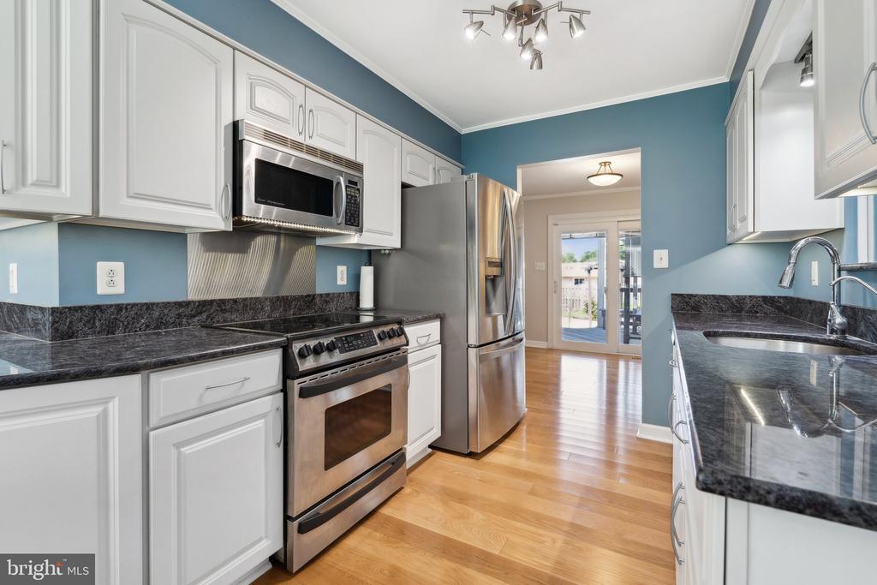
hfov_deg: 95.0
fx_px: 402
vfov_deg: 72.1
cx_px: 438
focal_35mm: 16
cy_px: 292
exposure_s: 1/13
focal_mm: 16.5
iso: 200
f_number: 7.1
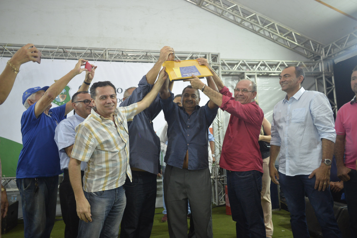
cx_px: 178
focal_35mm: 24
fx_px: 238
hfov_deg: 73.7
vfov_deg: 53.2
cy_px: 119
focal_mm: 24
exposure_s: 1/200
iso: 2000
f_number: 2.8
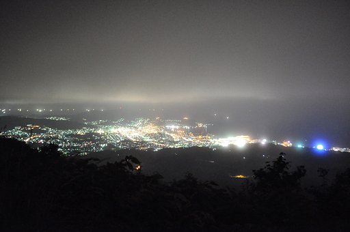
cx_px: 175
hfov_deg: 67.4
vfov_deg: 47.8
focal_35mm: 27
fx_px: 262
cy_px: 116
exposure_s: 1
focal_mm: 18
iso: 3200
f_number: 3.5
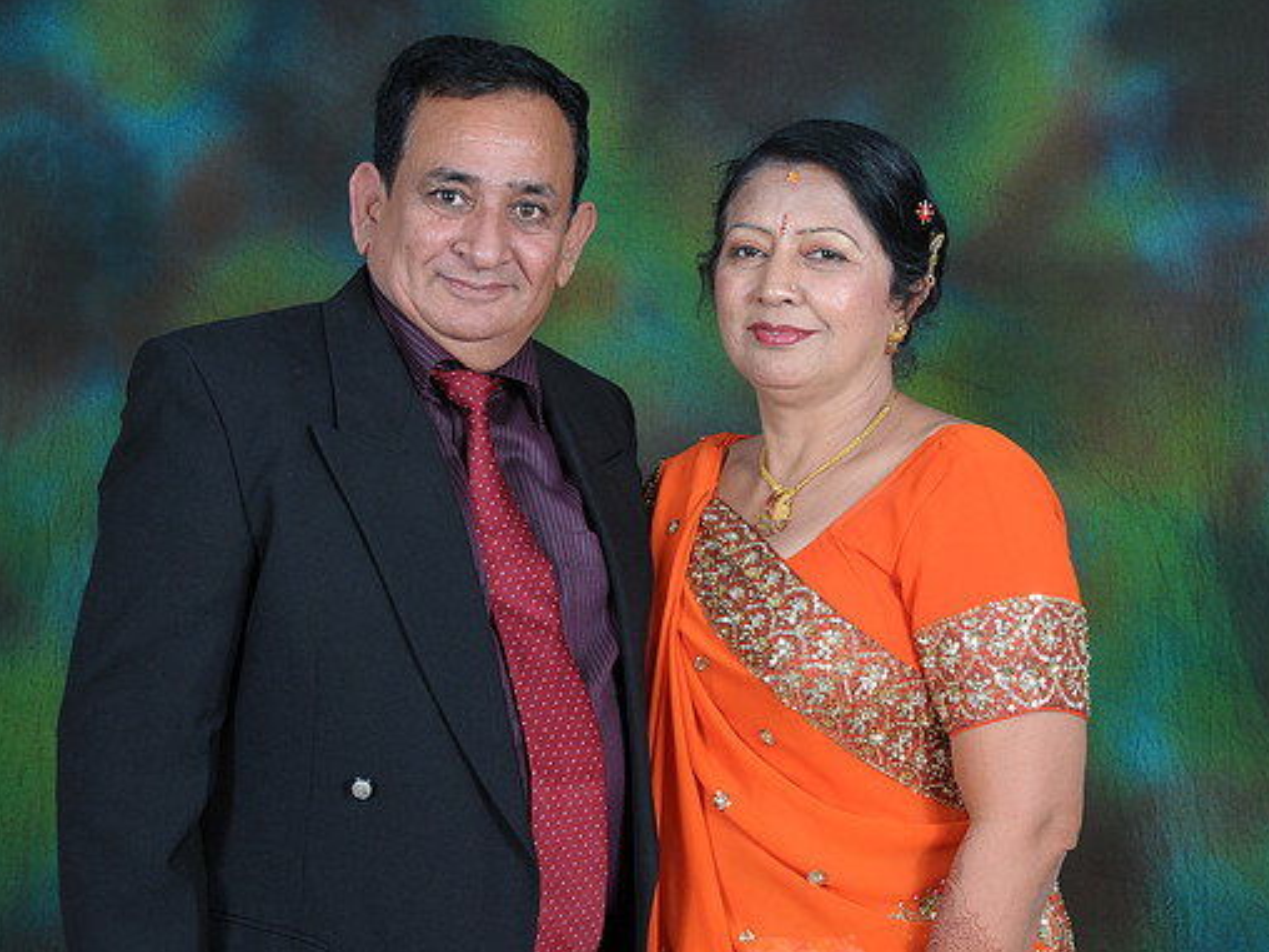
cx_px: 630
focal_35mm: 69
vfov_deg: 21.3
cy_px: 474
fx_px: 2529
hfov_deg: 28.2
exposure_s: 1/200
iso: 200
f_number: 10
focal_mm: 42
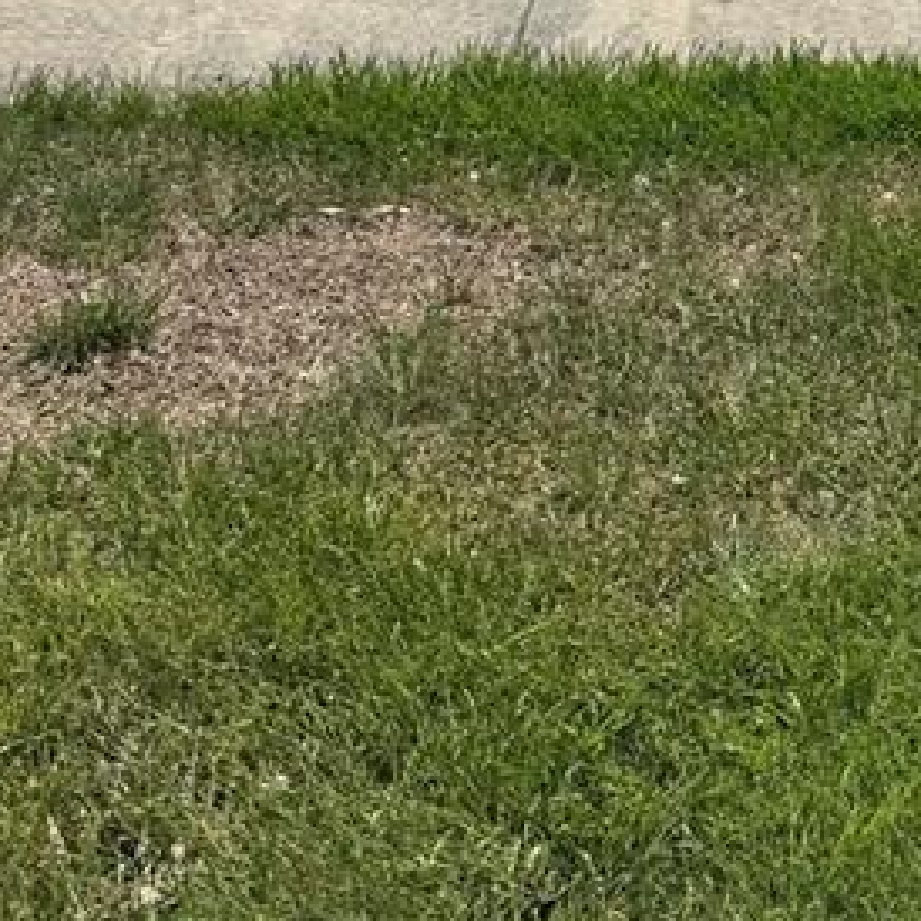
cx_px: 1008
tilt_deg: +2.6
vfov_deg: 15.6
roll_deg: +0.7
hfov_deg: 18.0
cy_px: -800
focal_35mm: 93
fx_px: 2799
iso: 64
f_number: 1.78
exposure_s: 1/12346
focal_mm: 6.76
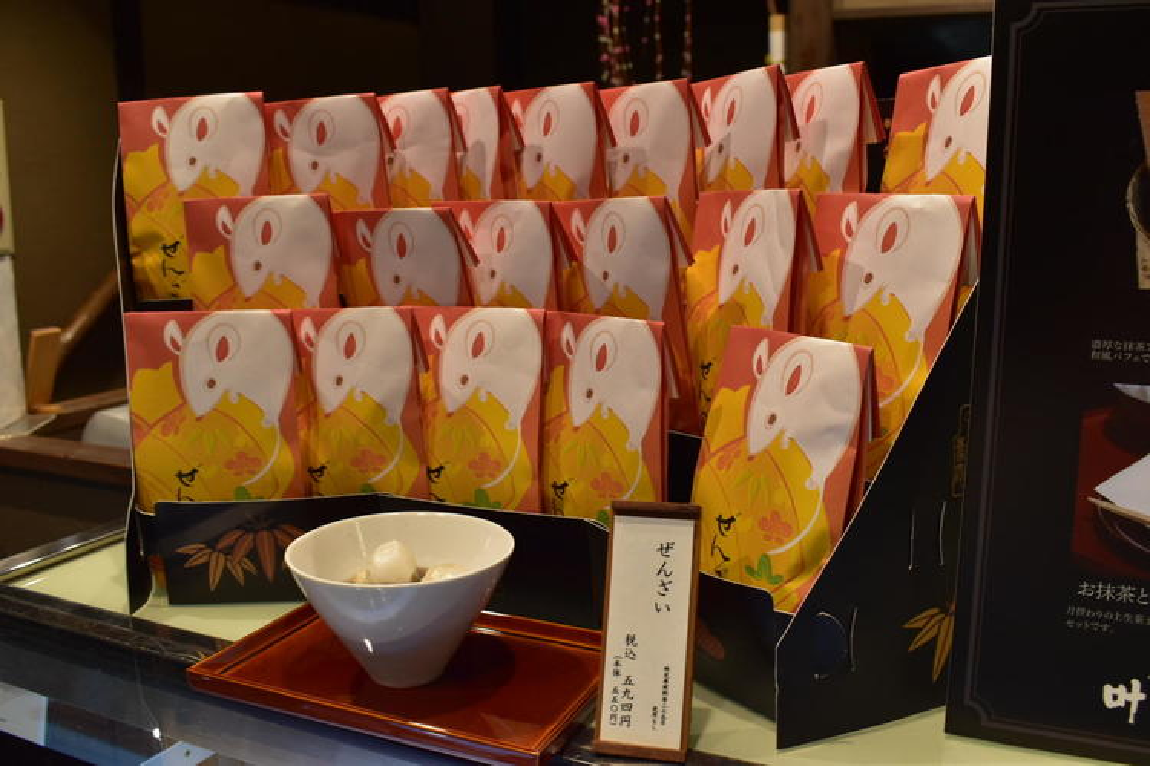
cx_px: 575
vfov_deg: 40.0
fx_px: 1054
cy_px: 383
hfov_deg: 57.2
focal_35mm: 33
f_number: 6.3
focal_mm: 22
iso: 400
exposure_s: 1/15
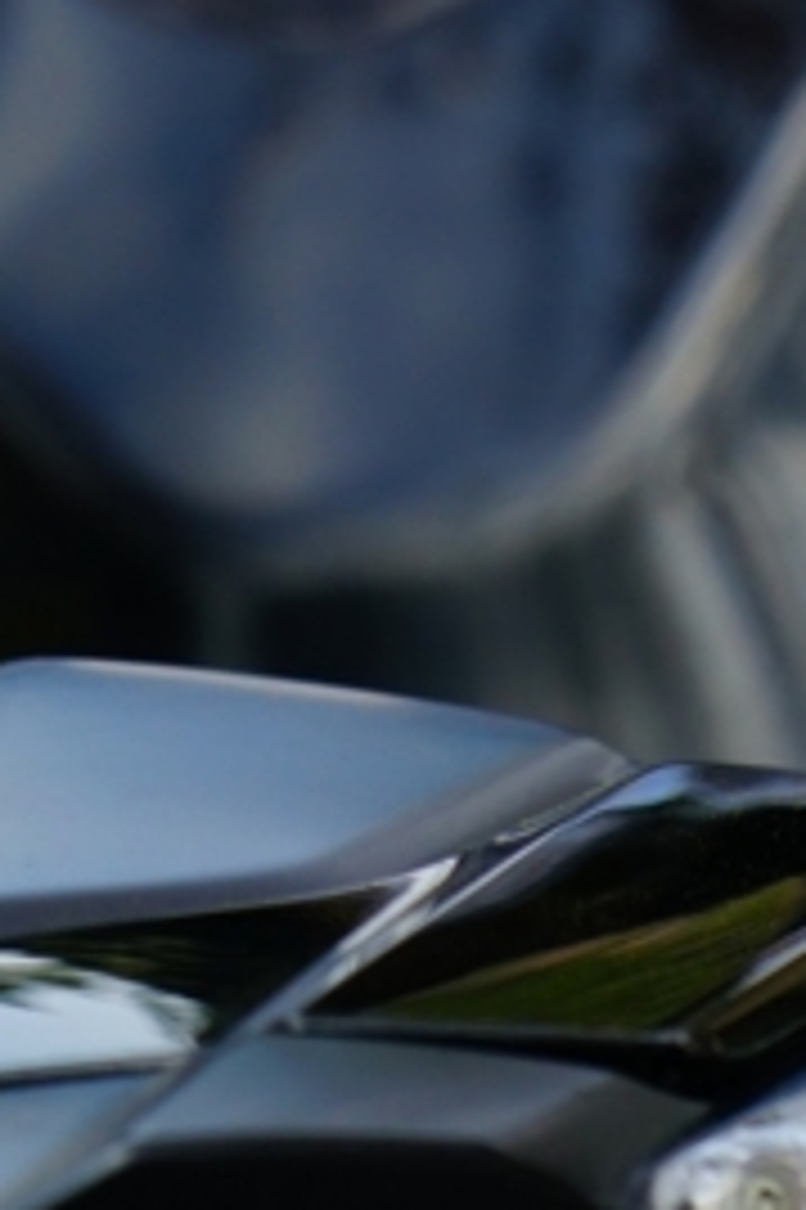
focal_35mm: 539
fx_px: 18123
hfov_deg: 2.5
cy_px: -486
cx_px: 383
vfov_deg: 3.8
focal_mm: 181
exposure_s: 1/1000
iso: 400
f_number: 6.3
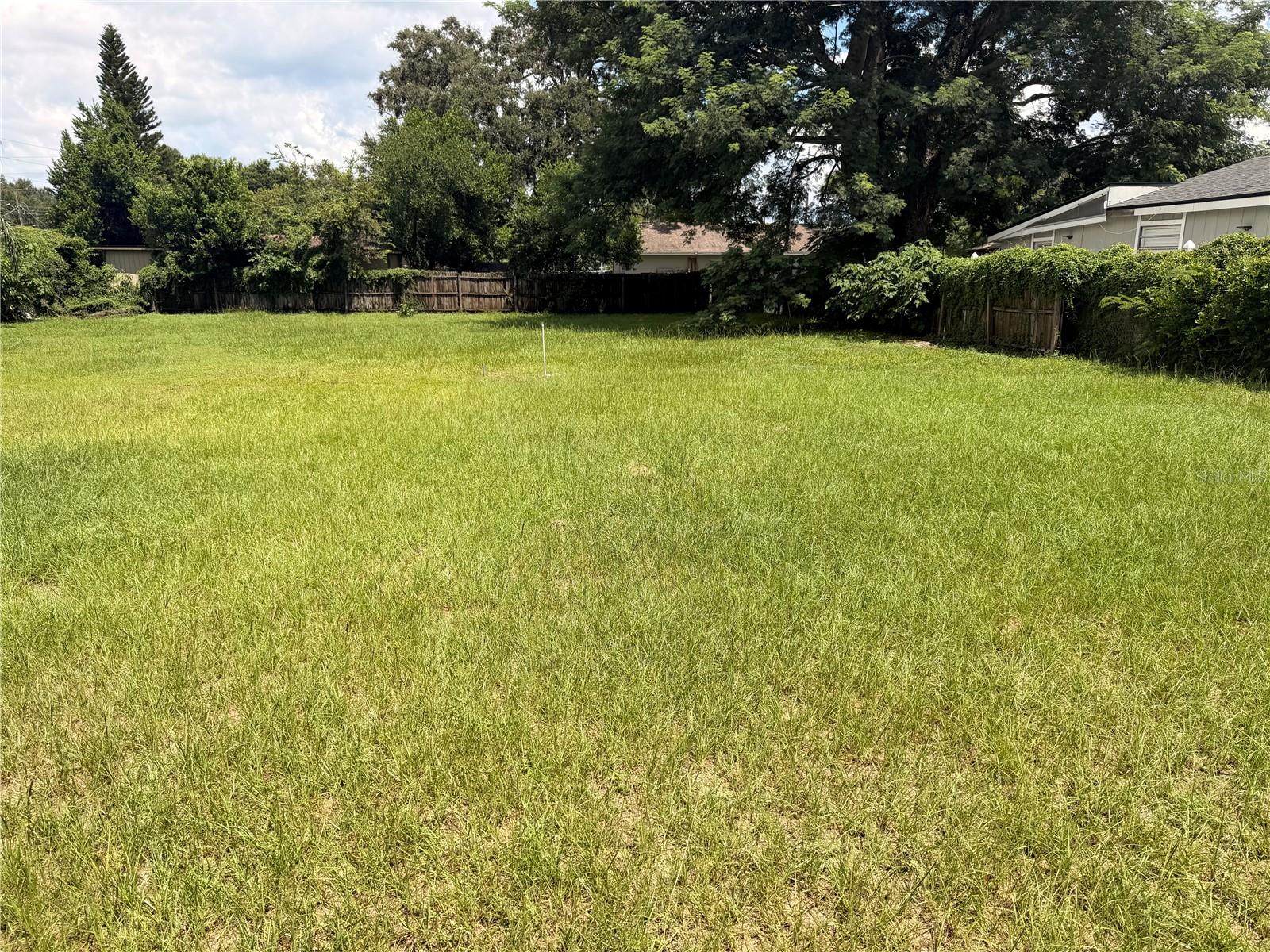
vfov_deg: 56.8
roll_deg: +0.7
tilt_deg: -10.9
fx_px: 881
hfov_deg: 71.6
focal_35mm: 24
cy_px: 476
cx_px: 635
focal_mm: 6.76
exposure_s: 1/3759
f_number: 1.78
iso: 80
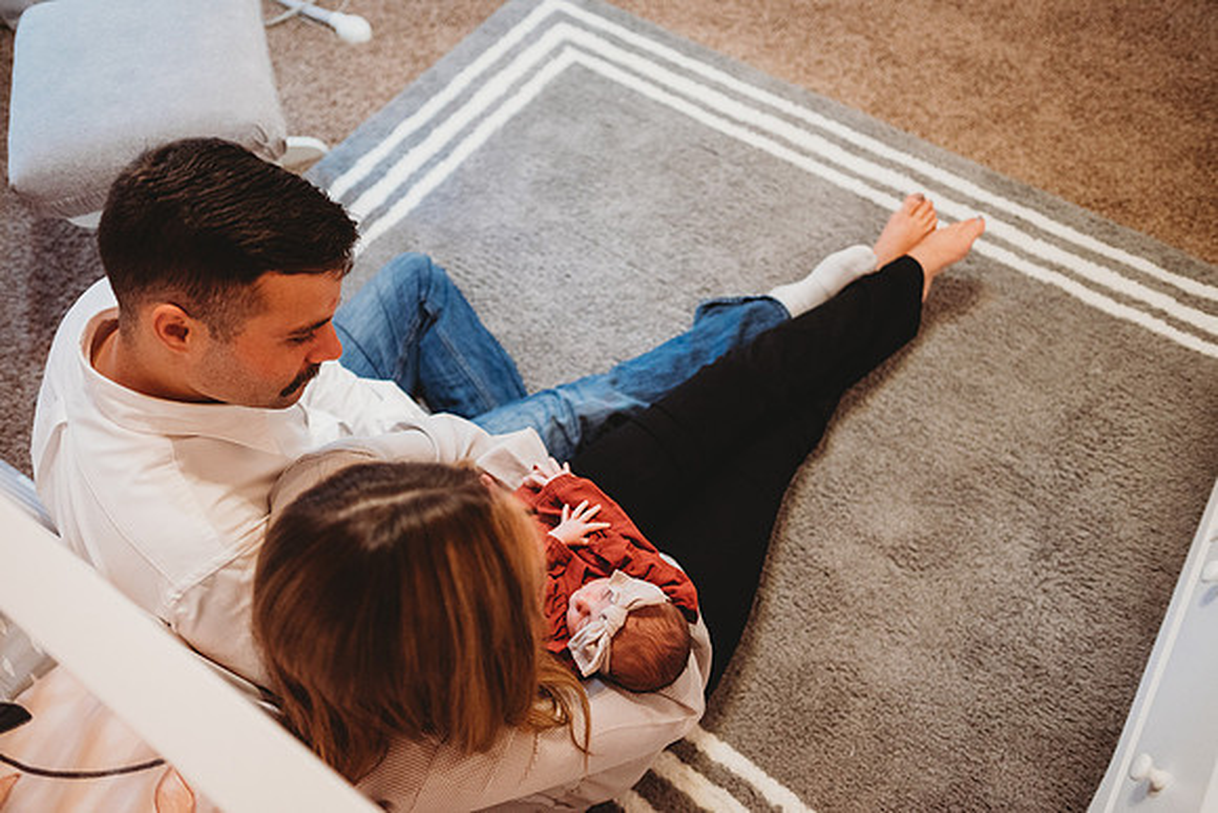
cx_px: 609
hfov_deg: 73.7
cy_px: 406
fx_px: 812
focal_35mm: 24
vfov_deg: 53.2
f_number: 1.8
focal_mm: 24
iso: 1250
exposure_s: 1/160
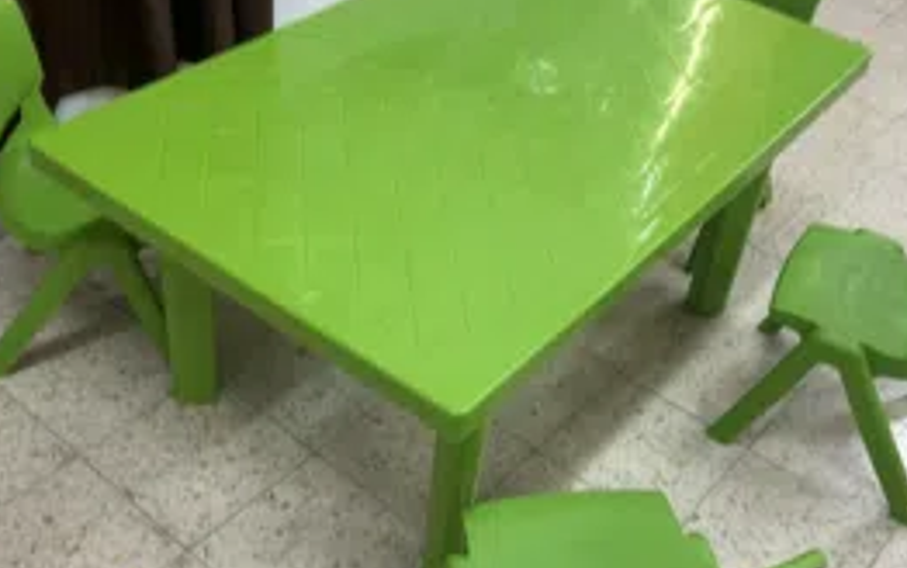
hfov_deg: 47.2
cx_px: 467
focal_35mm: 42
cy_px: 360
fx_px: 1039
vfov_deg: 30.4
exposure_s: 1/50
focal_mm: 5.7
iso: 64
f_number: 1.5
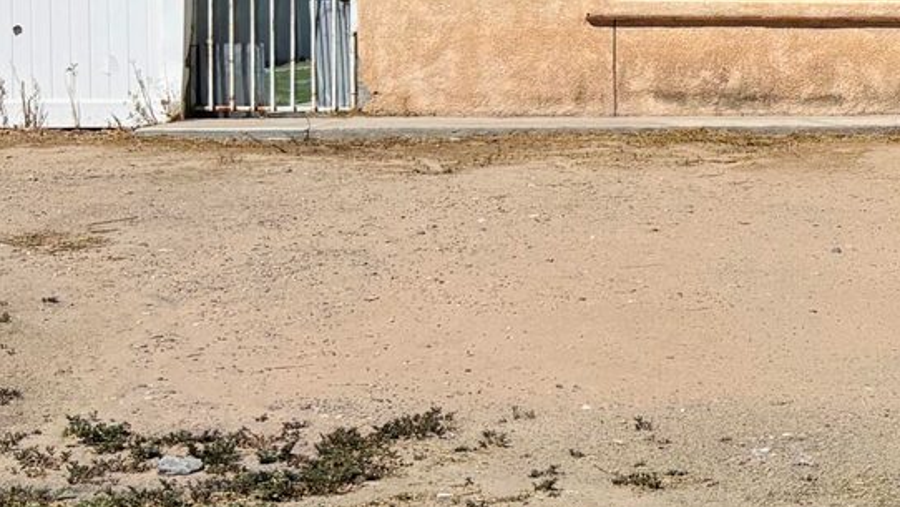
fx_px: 2243
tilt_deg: -4.7
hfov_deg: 19.3
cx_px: 1413
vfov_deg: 12.8
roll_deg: -0.2
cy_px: 81
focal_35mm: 94
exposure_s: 1/7692
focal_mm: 5.96
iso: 50
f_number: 1.6
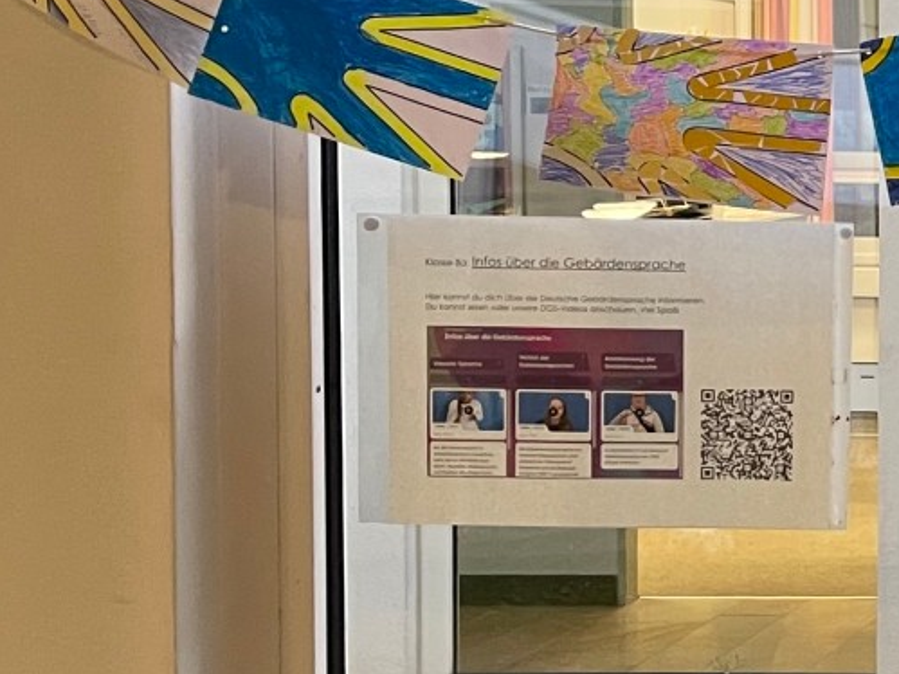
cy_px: 288
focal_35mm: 100
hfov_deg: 16.6
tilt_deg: -2.4
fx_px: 2596
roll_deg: -0.6
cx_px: 1582
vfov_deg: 14.8
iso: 125
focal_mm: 4.2
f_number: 1.6
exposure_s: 1/50
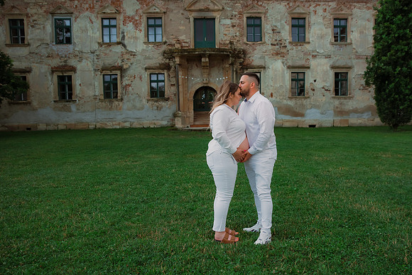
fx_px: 335
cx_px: 229
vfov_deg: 44.6
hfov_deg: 63.0
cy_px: 141
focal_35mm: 29
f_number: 3.2
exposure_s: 1/250
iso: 500
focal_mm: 26
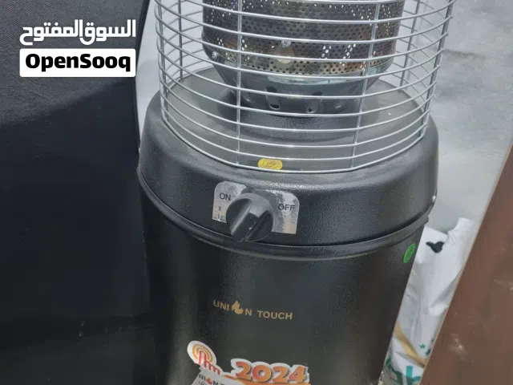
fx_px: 385
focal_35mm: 26
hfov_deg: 67.3
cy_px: 192
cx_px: 256
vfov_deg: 53.1
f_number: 1.8
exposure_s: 1/50
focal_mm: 5.4
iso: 500
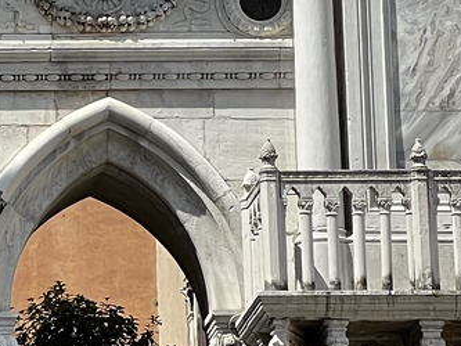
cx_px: -382
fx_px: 4929
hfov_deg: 5.3
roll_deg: +0.7
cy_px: -33
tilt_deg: +14.7
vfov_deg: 4.0
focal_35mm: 370
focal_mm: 9
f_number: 2.8
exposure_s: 1/536
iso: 32
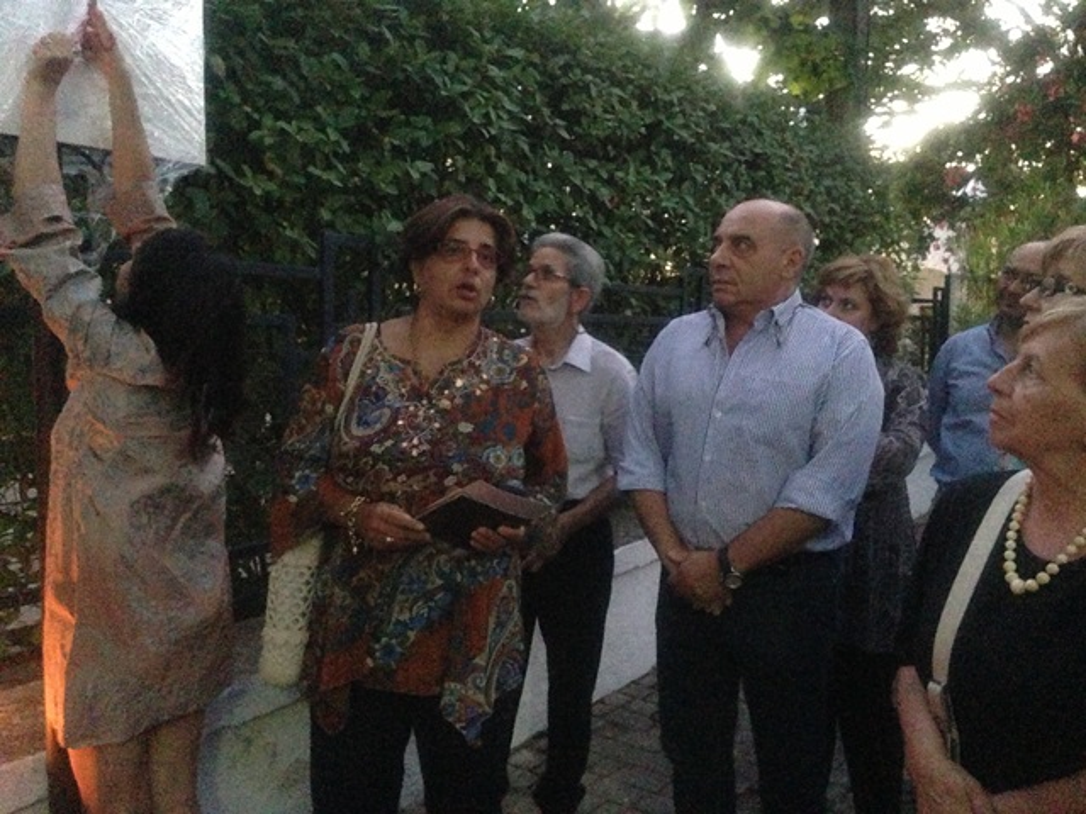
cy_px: 407
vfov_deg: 42.9
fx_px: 1035
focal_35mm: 33
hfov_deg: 55.4
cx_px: 543
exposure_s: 1/15
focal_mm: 4.13
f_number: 2.4
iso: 1600
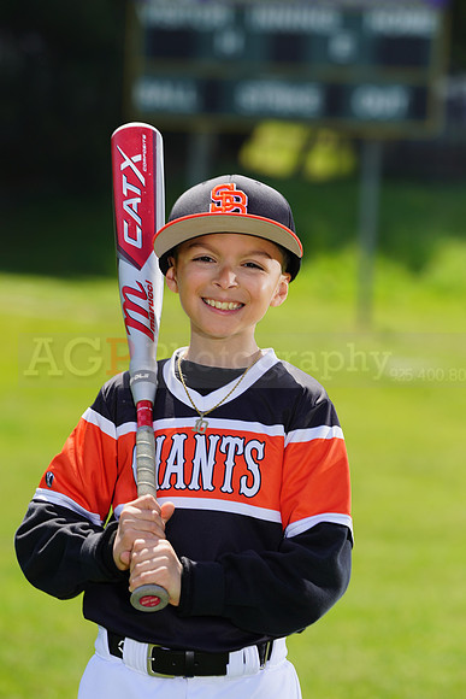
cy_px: 350
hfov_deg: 5.6
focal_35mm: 244
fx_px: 4734
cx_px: 233
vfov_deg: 8.4
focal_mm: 244
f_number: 8
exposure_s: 1/250
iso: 100
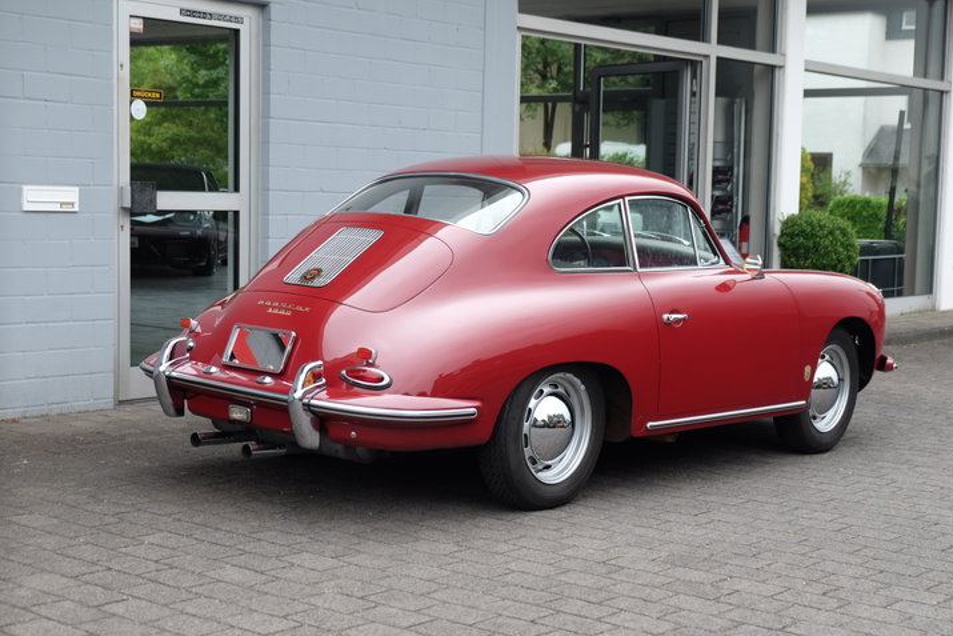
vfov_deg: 23.4
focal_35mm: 58
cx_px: 501
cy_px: 339
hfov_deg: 34.5
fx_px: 1536
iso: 320
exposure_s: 1/125
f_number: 3.6
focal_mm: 35.8
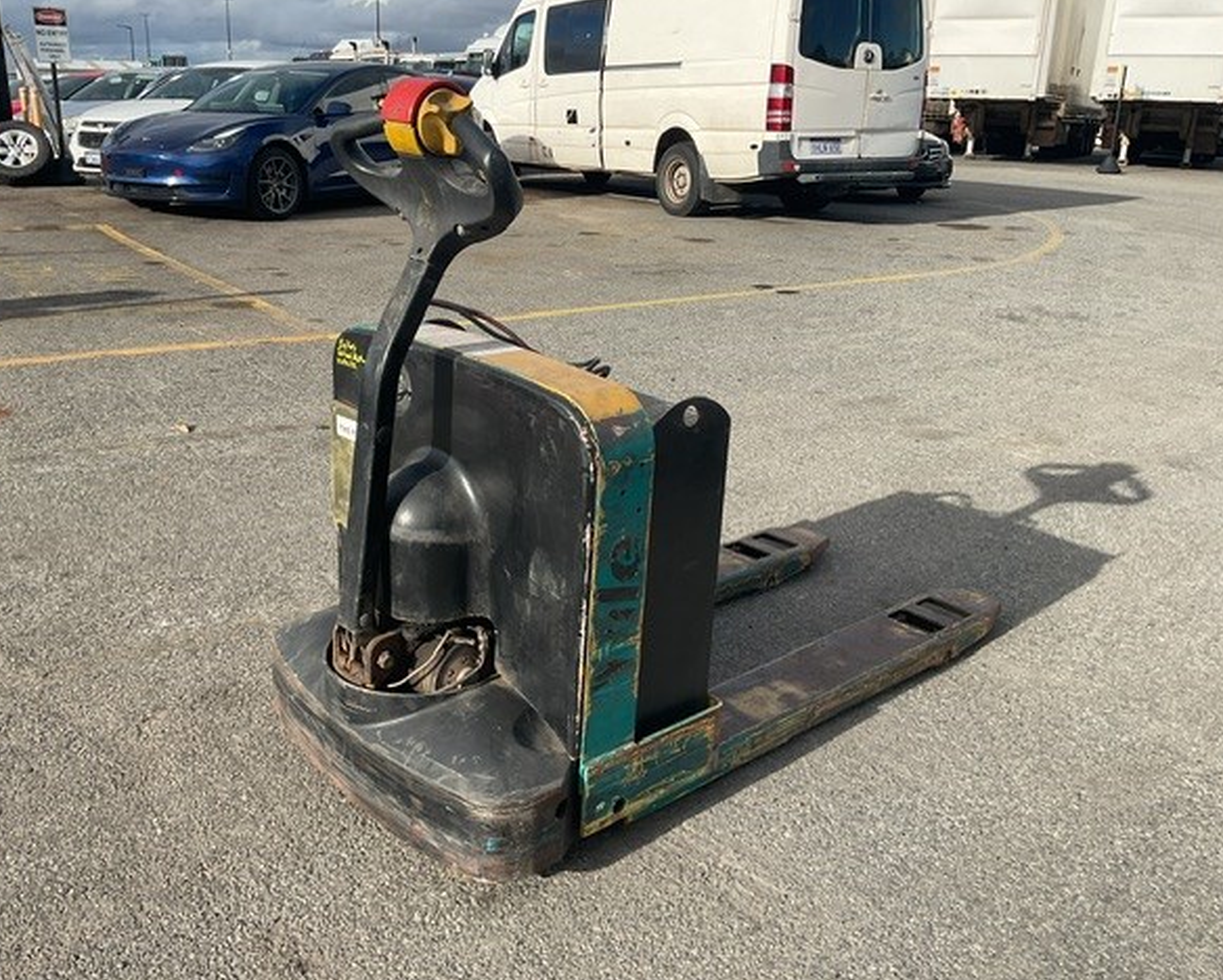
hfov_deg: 57.1
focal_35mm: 31
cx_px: 572
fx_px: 1123
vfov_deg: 47.2
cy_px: 484
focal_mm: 3
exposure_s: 1/1342
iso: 16
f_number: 1.8
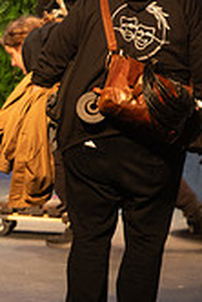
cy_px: 44
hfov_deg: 1.5
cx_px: -313
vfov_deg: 2.2
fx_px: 7920
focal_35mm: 943
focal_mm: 270
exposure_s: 1/160
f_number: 6.3
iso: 4000
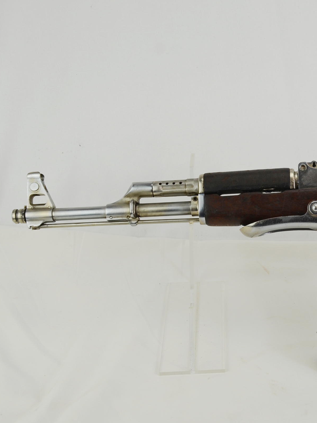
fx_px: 647
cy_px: 210
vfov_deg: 36.2
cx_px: 304
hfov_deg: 26.3
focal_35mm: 53
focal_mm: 24
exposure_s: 1/125
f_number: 5.6
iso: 250
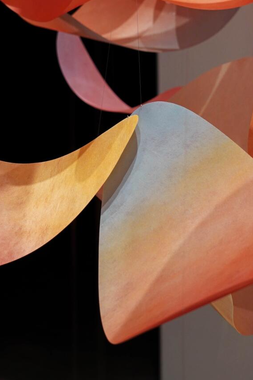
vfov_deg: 22.5
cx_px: 158
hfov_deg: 15.3
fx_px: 939
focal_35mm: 89
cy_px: 67
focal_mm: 47
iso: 800
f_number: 4
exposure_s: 1/80
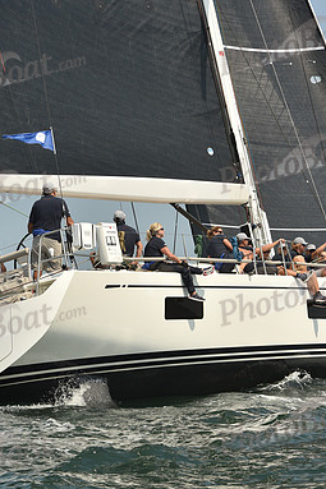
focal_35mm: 106
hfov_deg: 12.9
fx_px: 1441
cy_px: 244
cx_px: 153
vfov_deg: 19.3
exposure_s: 1/800
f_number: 10
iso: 250
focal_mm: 70
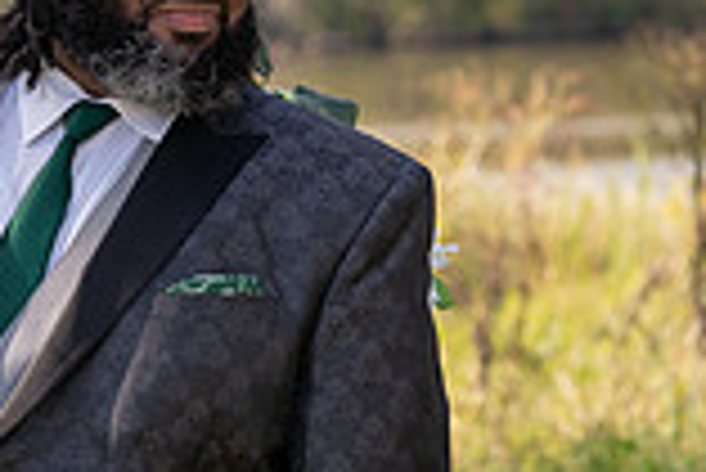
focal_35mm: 277
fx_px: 5437
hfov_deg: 7.4
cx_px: 646
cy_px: 177
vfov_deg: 5.0
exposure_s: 1/320
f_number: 4
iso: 100
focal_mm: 72
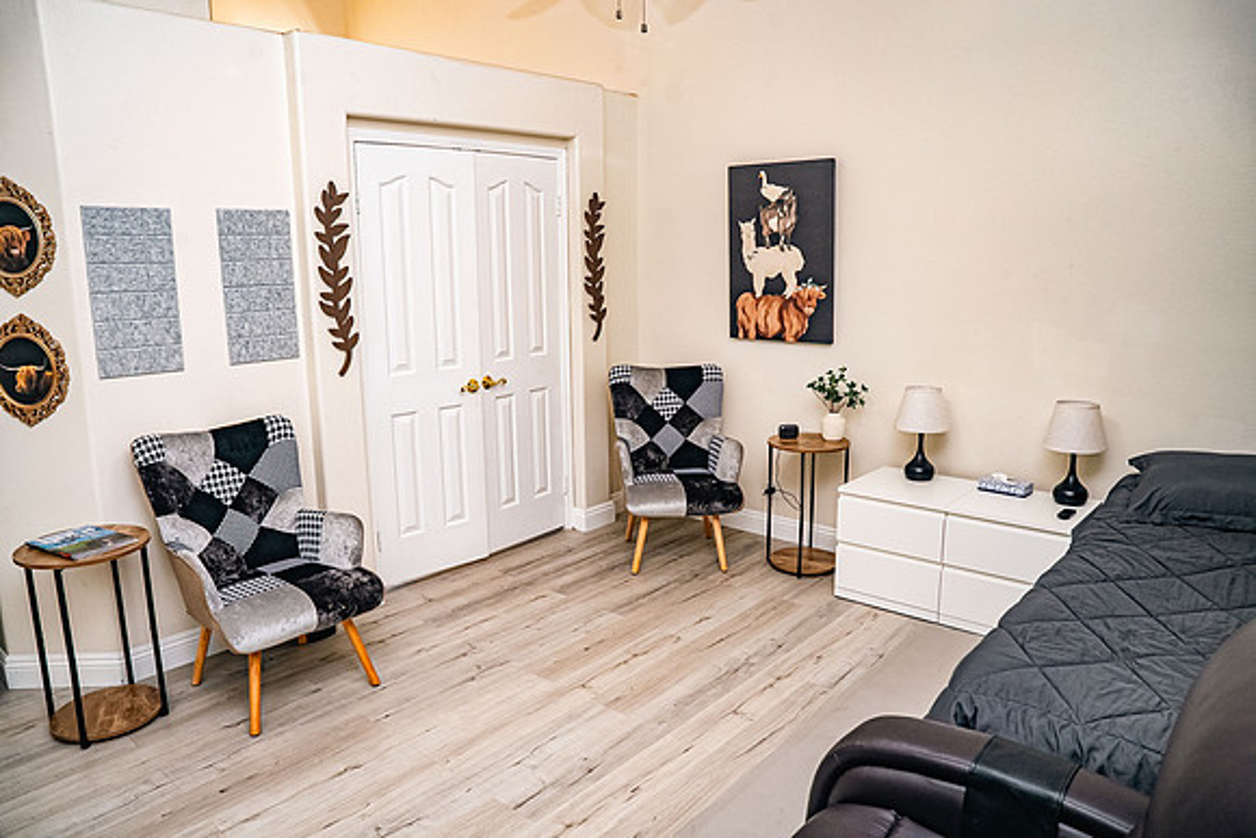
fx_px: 837
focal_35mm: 24
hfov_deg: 73.7
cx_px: 628
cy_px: 419
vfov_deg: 53.2
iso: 640
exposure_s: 1/100
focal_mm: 24
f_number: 5.6
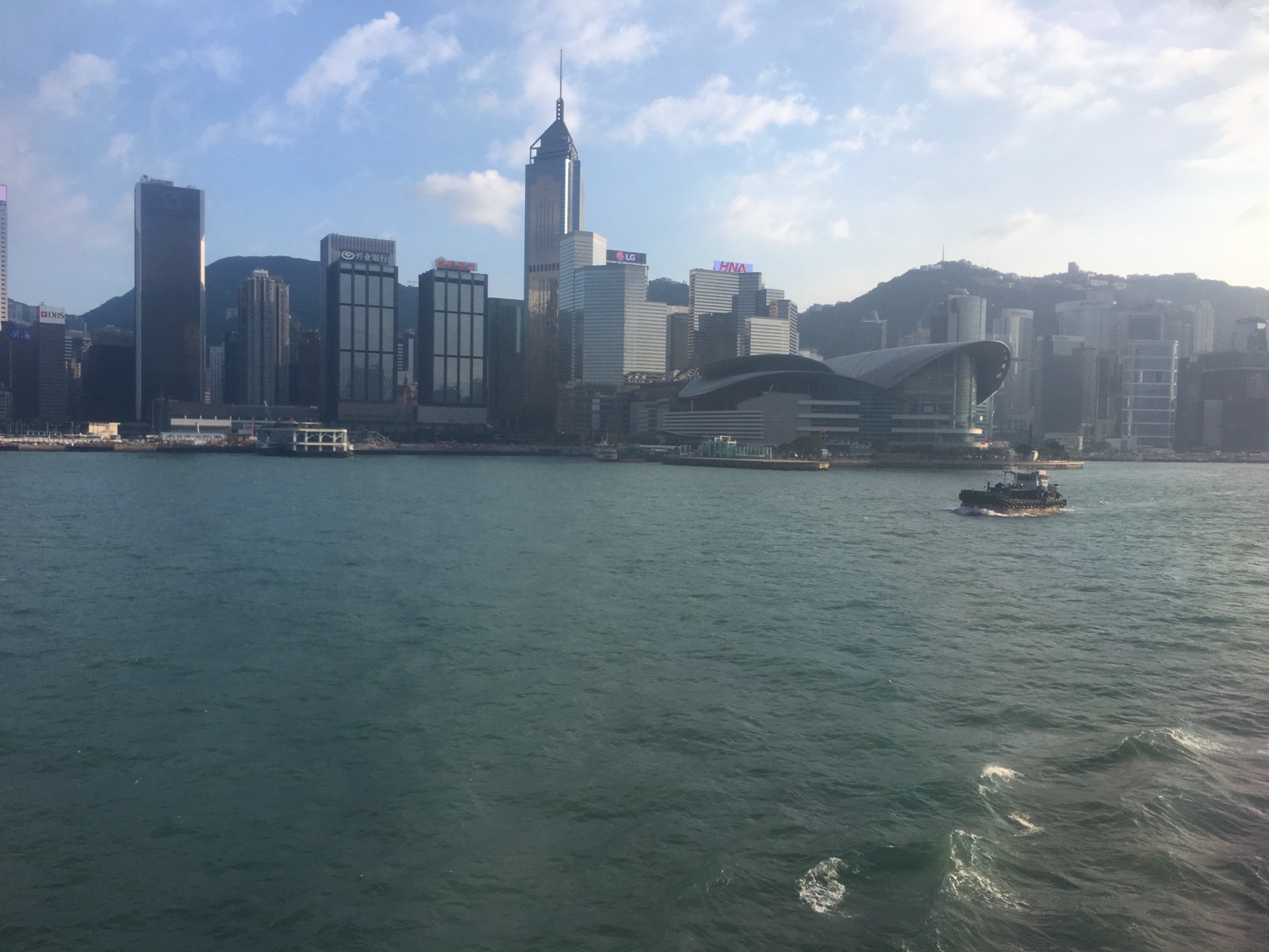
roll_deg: -1.5
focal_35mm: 29
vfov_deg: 48.2
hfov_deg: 61.7
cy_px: 476
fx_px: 1063
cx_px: 634
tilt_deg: -1.3
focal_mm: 4.15
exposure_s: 1/460
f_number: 2.2
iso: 25
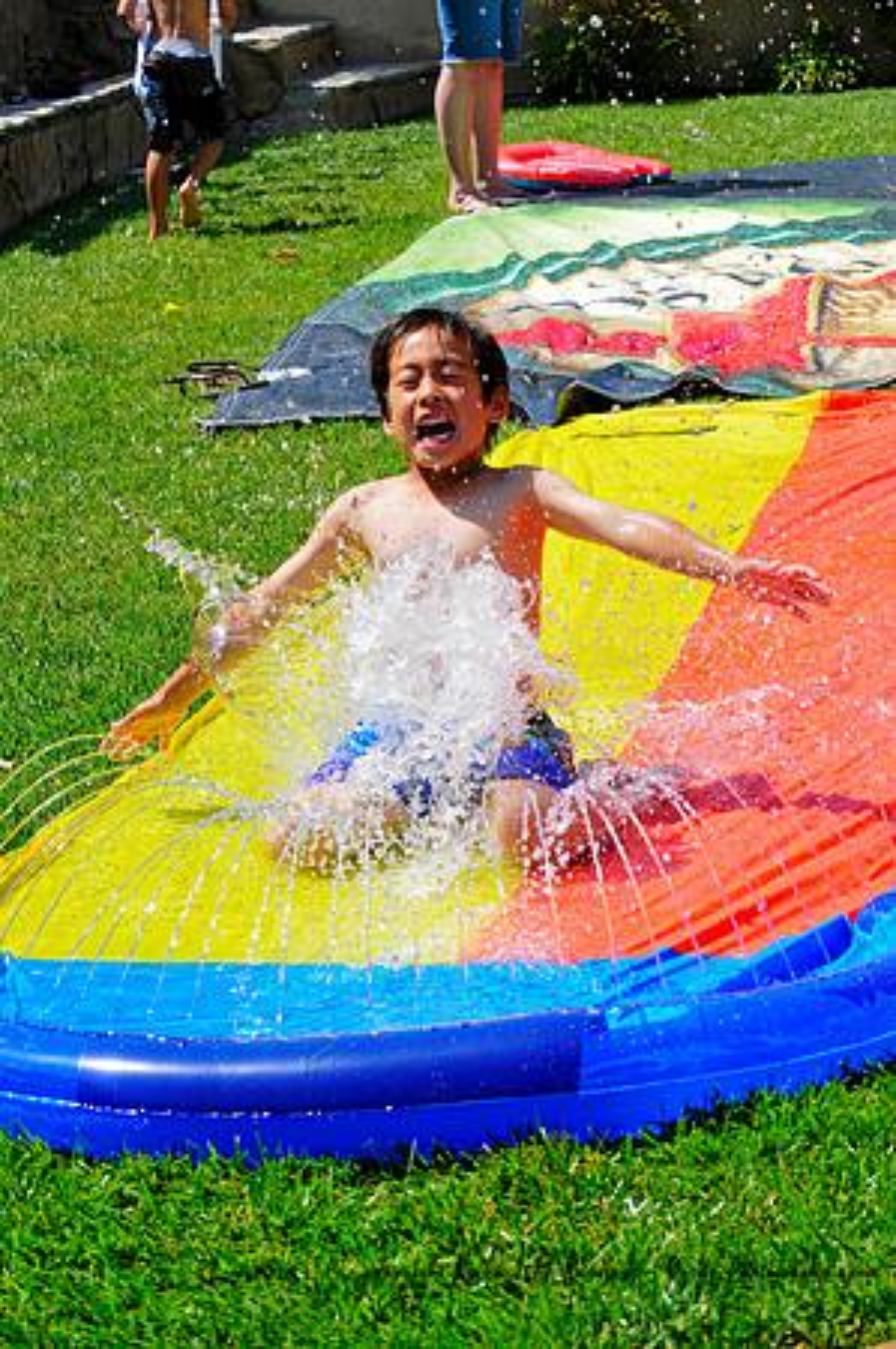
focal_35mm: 105
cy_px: 674
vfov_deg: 19.5
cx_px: 448
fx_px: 3929
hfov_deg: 13.0
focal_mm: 70
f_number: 9
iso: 400
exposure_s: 1/500
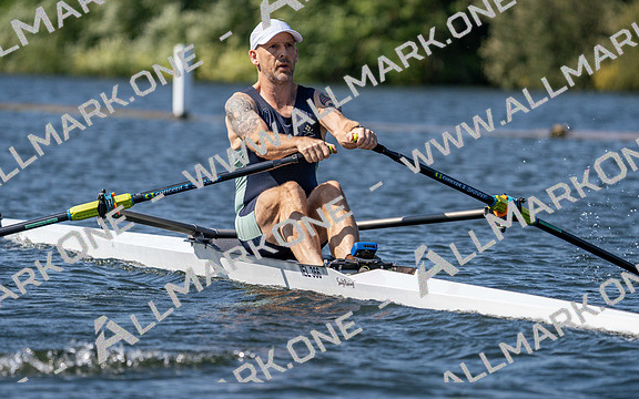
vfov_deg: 4.2
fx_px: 5468
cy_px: 192
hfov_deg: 6.7
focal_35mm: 314
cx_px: 320
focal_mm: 306
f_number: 5.6
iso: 250
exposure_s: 1/2000
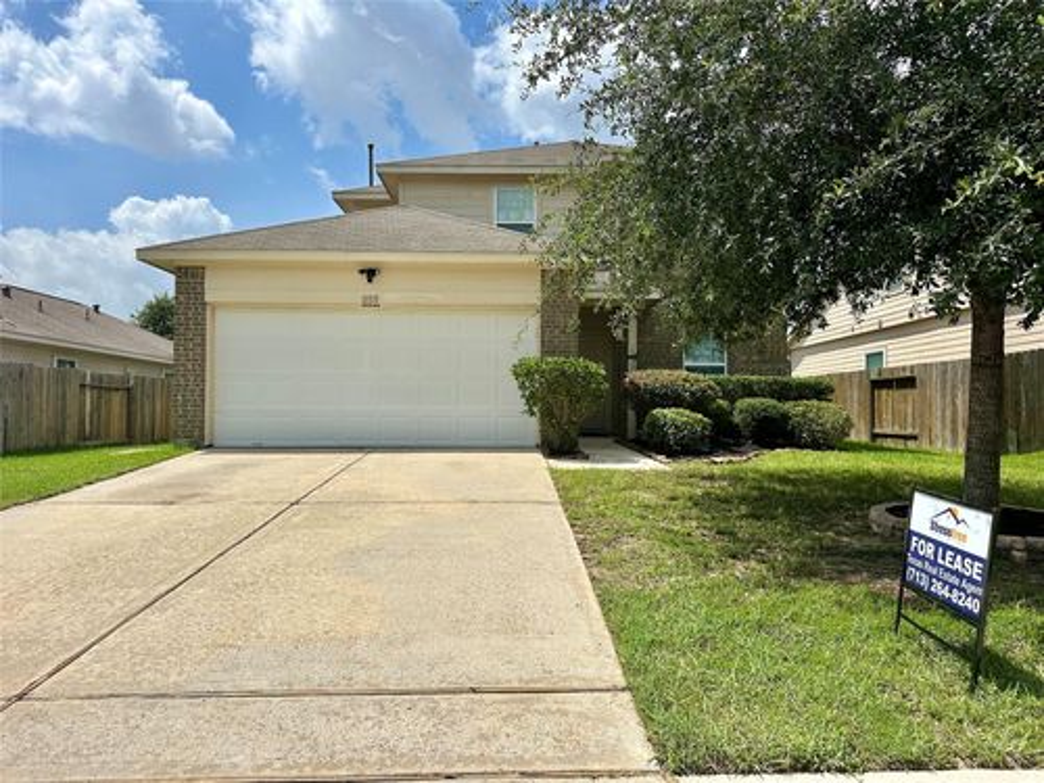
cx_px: 522
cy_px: 392
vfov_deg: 56.8
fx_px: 724
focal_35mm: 24
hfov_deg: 71.6
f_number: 1.78
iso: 80
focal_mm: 6.86
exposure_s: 1/7576
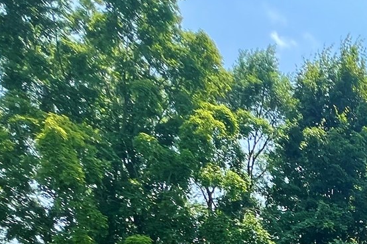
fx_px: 510
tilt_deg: -5.1
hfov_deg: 28.6
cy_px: 463
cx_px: 525
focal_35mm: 50
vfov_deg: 19.0
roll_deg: -0.5
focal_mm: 1.57
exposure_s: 1/421
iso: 32
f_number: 1.8
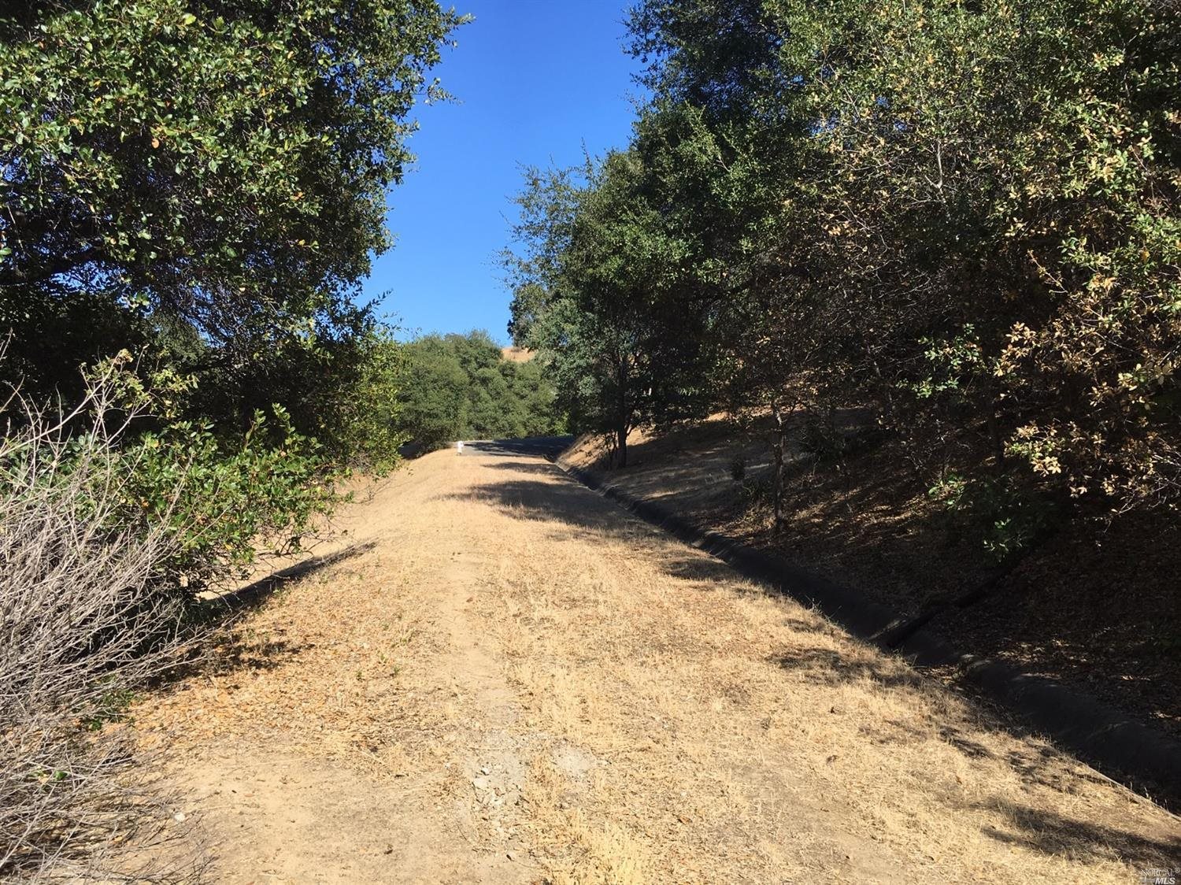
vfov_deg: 48.2
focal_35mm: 29
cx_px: 590
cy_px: 442
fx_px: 989
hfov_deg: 61.7
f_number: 2.2
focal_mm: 4.15
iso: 25
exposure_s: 1/1115
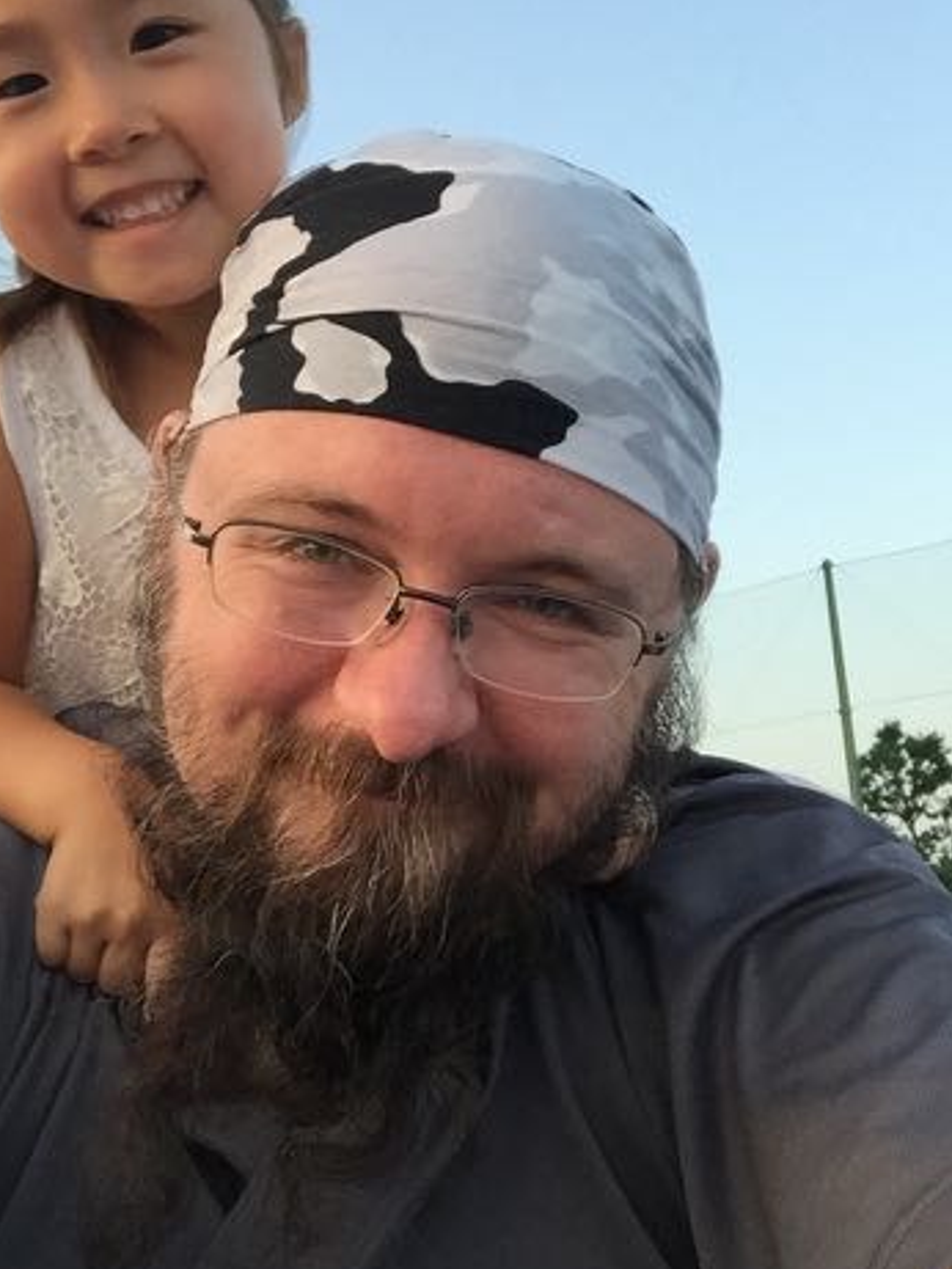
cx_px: 429
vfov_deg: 43.8
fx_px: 1576
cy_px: 562
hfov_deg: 33.6
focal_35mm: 43
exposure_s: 1/120
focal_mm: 2.65
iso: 64
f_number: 2.2
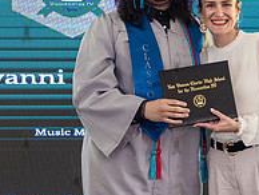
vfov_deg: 10.8
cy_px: 122
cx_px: 188
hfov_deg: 14.3
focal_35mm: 137
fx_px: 1026
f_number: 4
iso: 2500
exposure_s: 1/800
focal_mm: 38
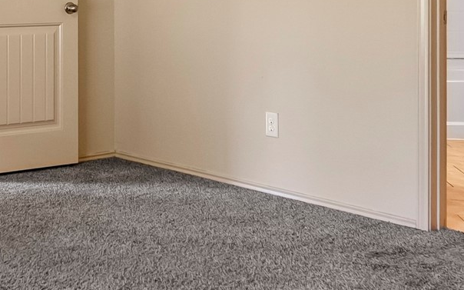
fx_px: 834
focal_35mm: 66
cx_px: 47
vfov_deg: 18.7
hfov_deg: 29.8
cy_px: -56
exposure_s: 1/13
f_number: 3.2
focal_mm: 12
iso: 160
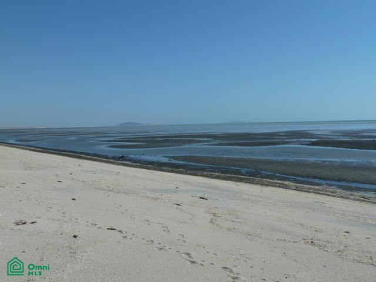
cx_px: 188
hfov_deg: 46.8
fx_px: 434
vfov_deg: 36.0
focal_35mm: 40
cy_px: 141
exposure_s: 1/640
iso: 80
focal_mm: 6.5
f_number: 5.6
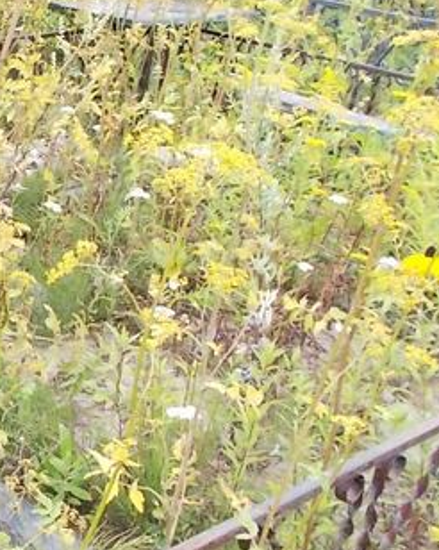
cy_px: 212
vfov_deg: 28.6
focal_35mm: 66
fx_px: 1073
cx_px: -177
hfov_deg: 20.5
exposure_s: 1/30
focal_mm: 4.6
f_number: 3.2
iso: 80
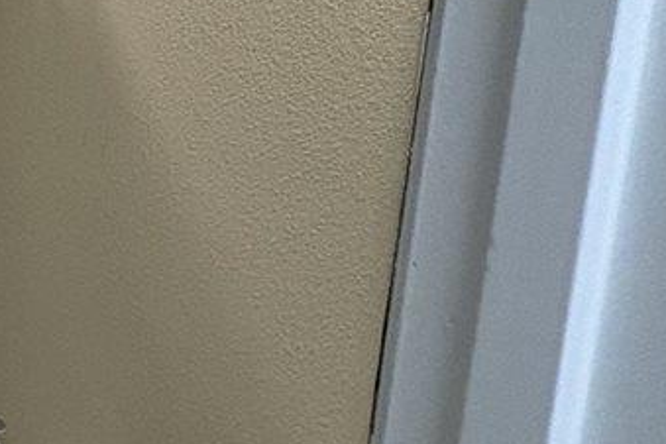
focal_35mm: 66
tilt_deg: -8.6
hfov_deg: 22.7
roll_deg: -1.6
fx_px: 1221
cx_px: -418
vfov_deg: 20.6
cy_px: 255
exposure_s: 1/120
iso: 200
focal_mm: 2.22
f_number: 2.2
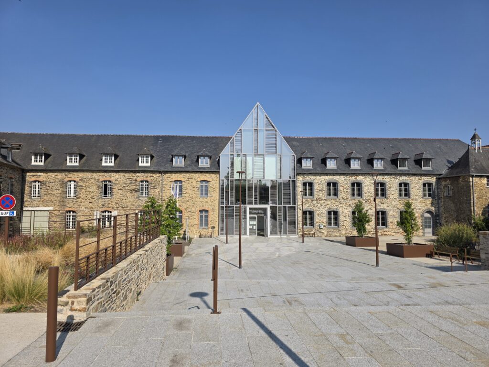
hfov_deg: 73.9
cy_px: 184
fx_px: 325
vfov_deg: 58.9
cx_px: 244
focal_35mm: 23
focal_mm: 6.3
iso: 80
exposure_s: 1/7944
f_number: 1.7
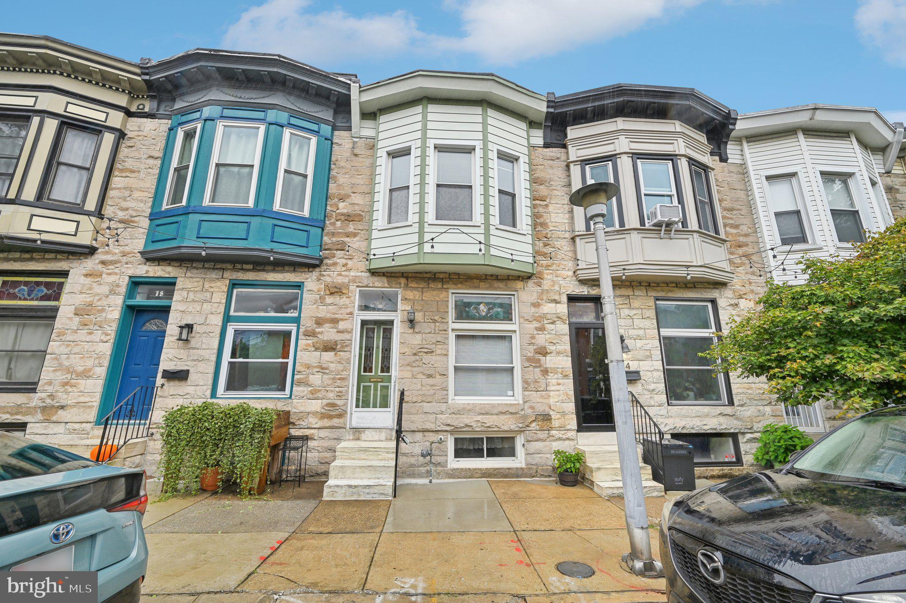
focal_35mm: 14
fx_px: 352
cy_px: 302
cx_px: 453
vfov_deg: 81.1
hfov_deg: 104.3
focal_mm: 14
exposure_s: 1/40
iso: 100
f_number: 8
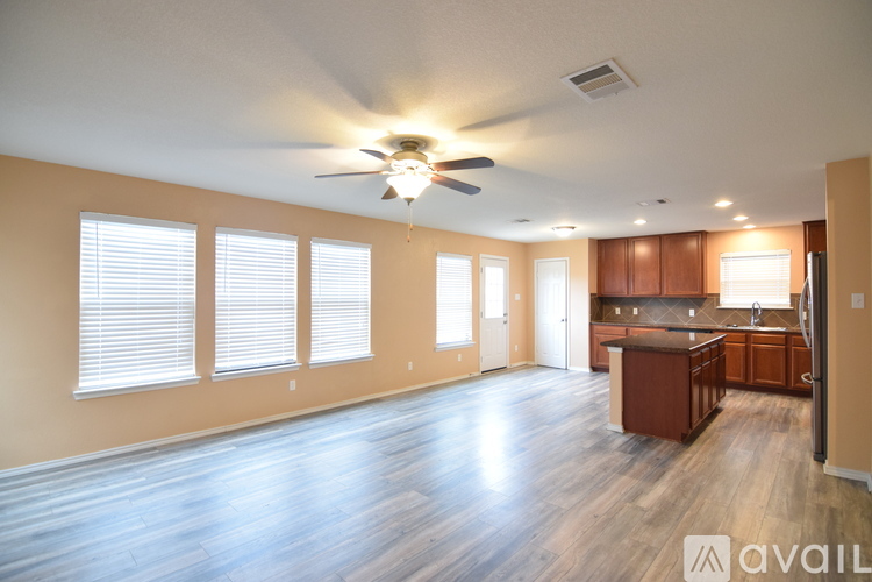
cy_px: 291
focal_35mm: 16
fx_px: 400
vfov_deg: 72.1
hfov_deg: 95.0
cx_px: 436
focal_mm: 11
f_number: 4
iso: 800
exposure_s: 1/40
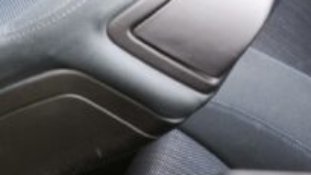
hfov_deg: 17.3
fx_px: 808
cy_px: 0
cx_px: -267
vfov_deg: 12.2
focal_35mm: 98
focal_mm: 5.35
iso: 400
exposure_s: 1/50
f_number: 1.7
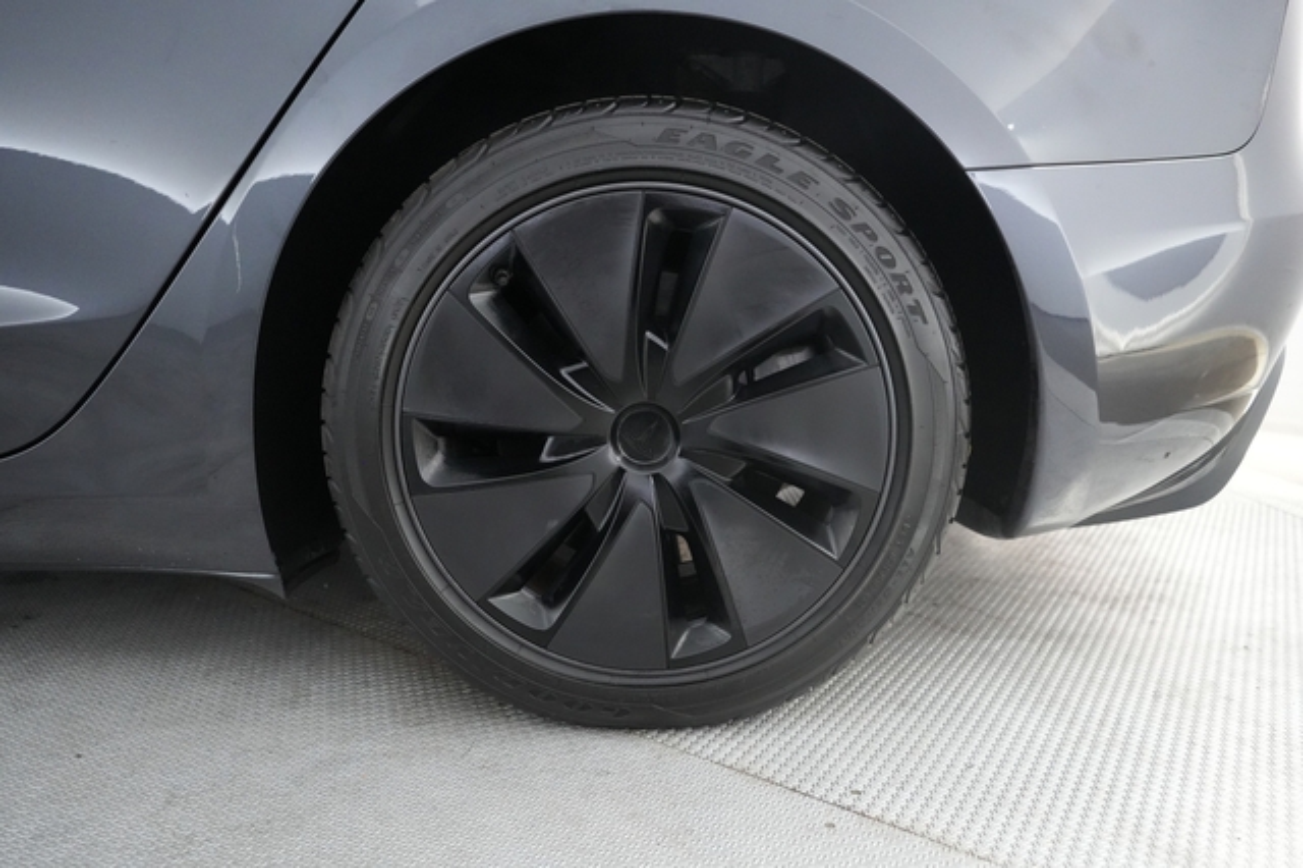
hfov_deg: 73.8
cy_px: 434
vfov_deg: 53.1
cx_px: 652
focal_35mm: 24
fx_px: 868
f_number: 2.8
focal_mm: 24
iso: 8000
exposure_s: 1/160
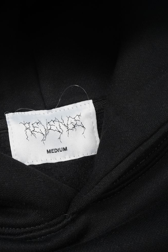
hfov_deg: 25.3
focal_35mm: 53
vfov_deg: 37.5
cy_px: 125
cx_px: 54
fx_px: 371
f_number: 10
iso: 1600
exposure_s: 1/100
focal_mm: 35
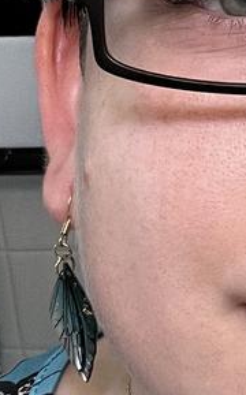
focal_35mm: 141
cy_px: 25
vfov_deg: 14.7
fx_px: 1516
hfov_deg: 9.1
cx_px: 354
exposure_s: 1/60
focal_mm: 2.71
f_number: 2.2
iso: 100
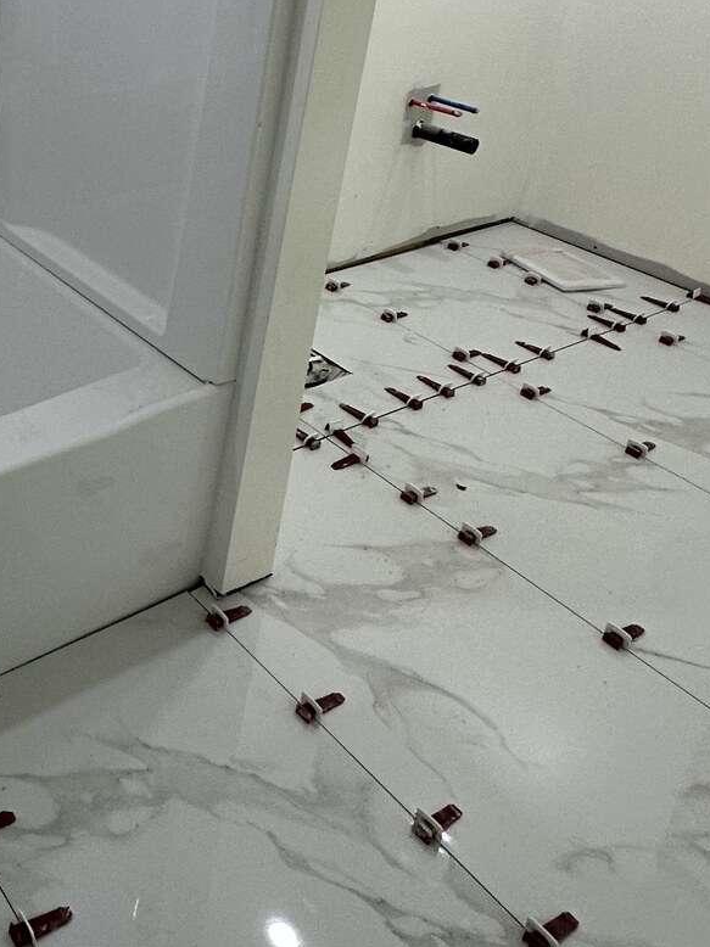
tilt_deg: -21.1
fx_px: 985
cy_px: 141
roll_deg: +0.2
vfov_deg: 47.5
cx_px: -136
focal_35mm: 36
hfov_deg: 32.8
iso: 125
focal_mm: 2.22
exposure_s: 1/120
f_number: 2.2
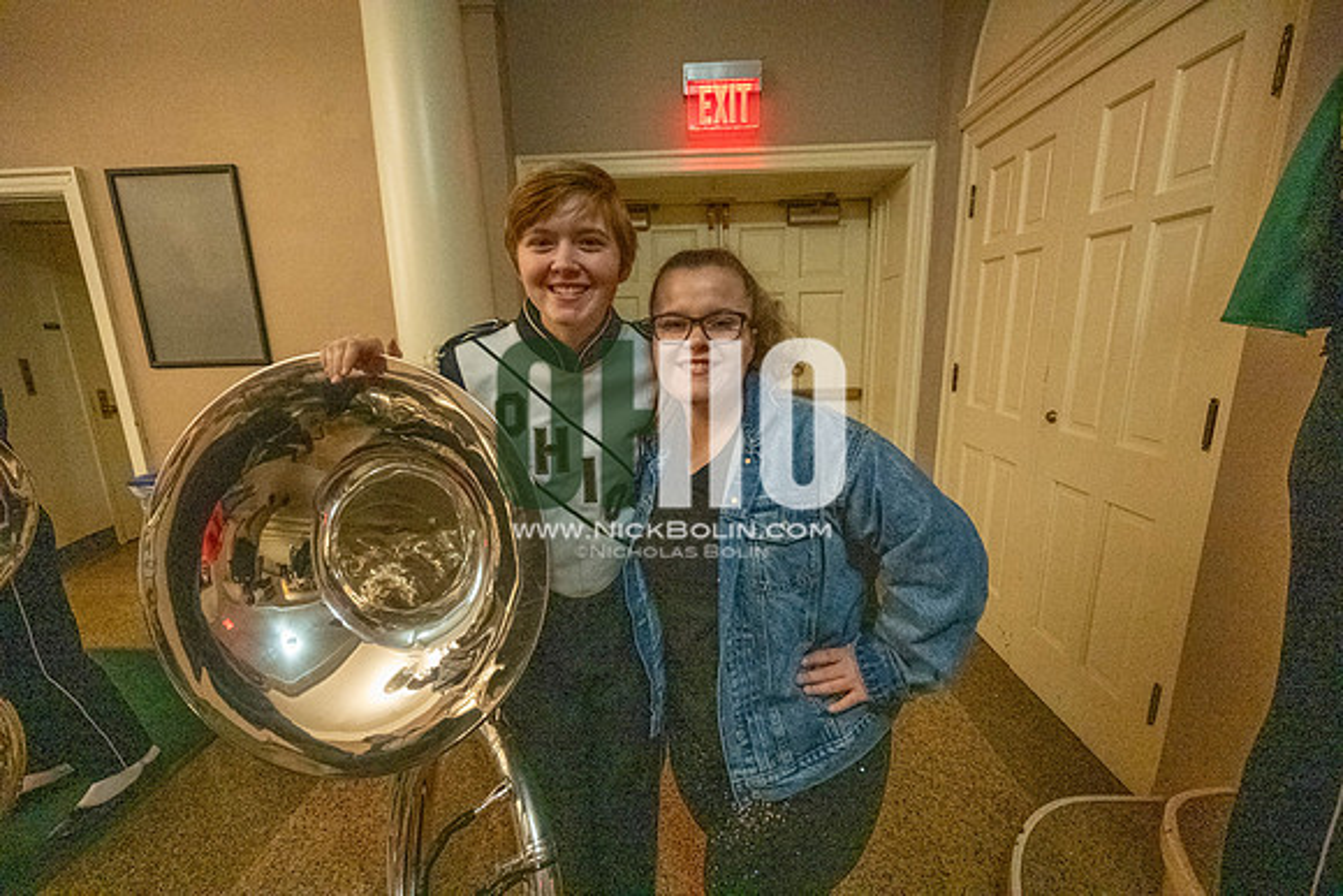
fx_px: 522
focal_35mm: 14
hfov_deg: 104.2
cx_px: 672
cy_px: 448
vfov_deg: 81.2
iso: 16000
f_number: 4.5
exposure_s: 1/250
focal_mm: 14
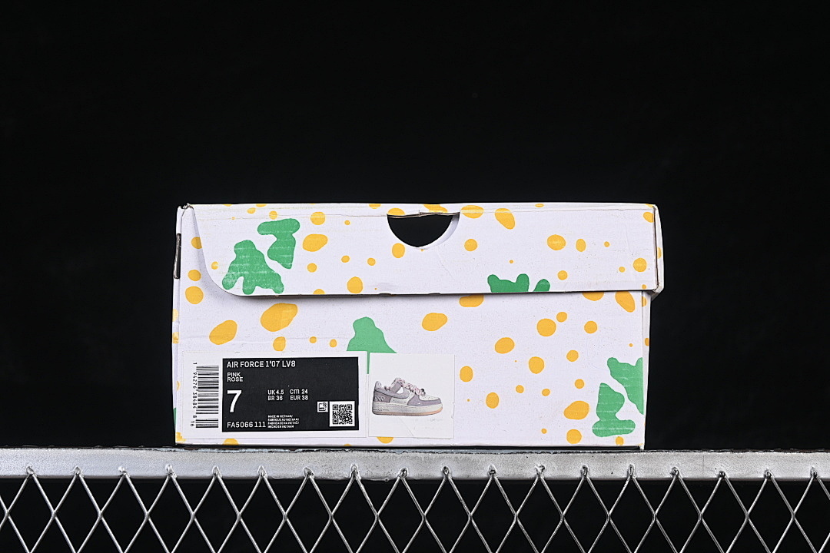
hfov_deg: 27.0
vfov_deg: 18.2
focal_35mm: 75
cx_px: 415
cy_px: 276
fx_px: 1729
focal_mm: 50
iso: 160
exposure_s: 1/80
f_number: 8
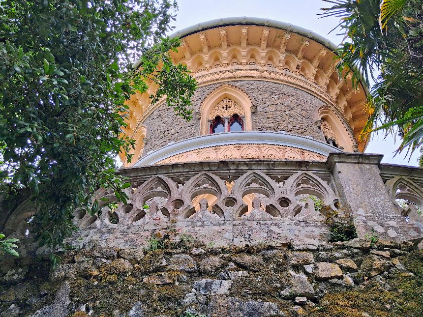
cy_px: 158
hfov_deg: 65.3
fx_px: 330
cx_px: 212
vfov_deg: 51.4
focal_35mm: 27
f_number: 1.8
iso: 20
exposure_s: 1/336
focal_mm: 4
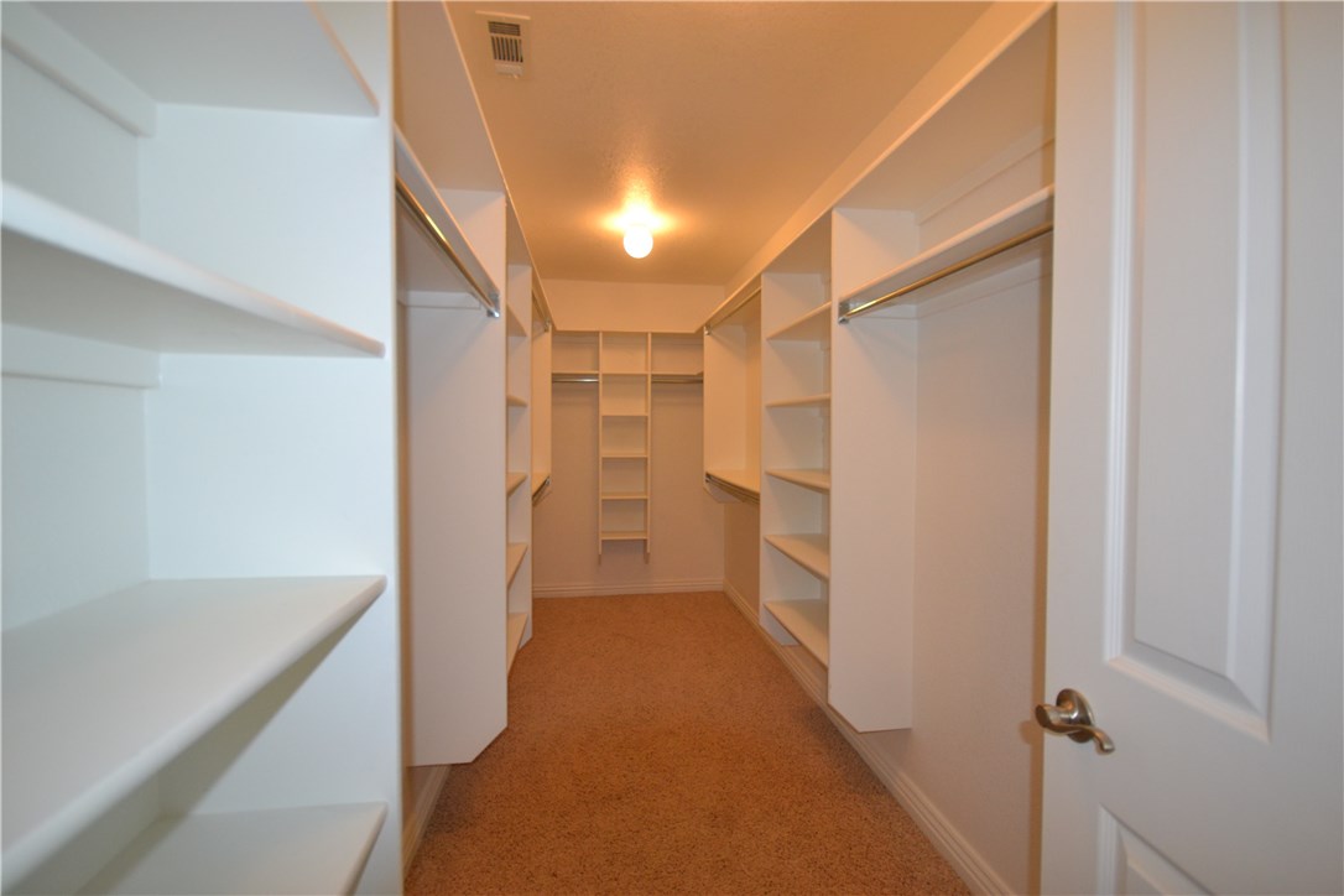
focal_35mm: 15
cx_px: 672
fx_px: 560
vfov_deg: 77.3
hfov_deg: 100.4
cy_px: 448
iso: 640
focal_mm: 10
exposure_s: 1/60
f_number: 4
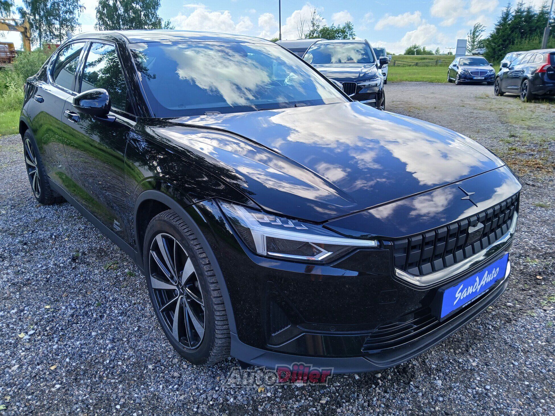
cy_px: 208
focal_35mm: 26
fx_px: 417
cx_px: 278
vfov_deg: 53.1
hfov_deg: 67.3
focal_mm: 3.98
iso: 20
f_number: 1.8
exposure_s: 1/135
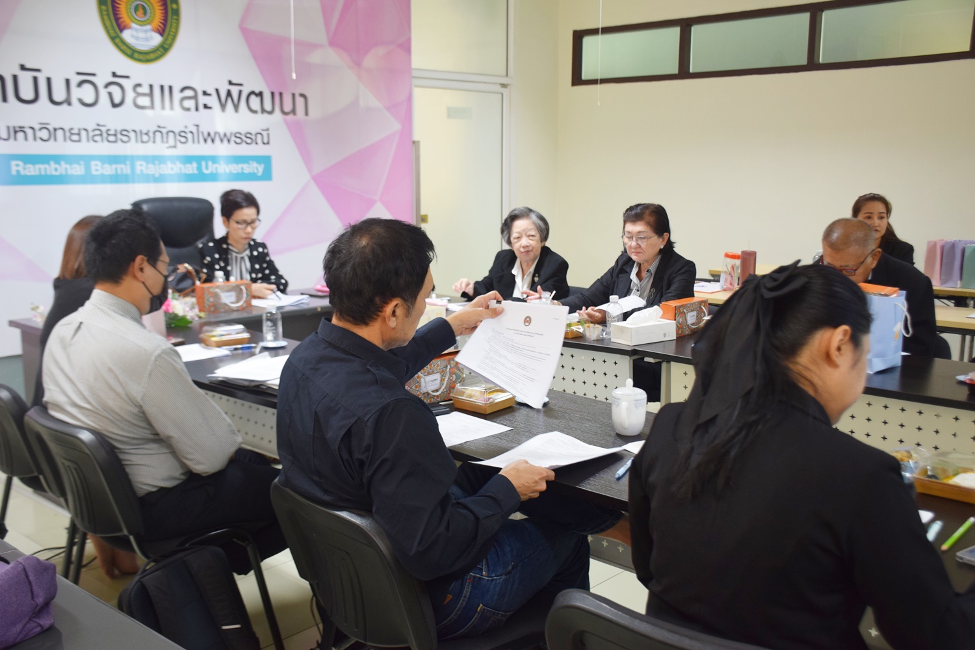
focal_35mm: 36
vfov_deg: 36.9
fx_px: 975
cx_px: 488
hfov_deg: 53.1
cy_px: 325
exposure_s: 1/60
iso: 720
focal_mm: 24
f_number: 4
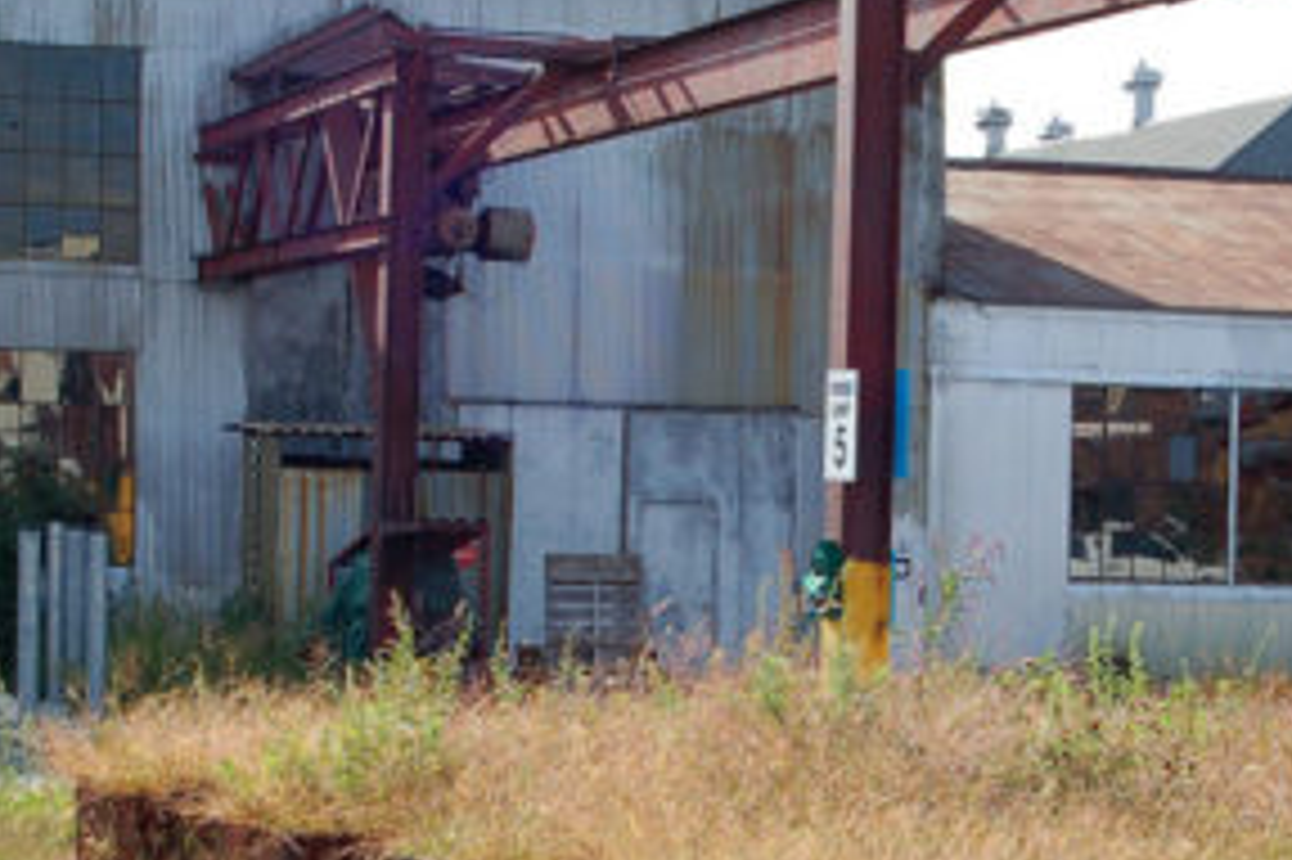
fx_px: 3658
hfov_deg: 19.9
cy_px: 727
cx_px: 936
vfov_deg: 13.3
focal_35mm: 102
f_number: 10
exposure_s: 1/250
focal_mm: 28
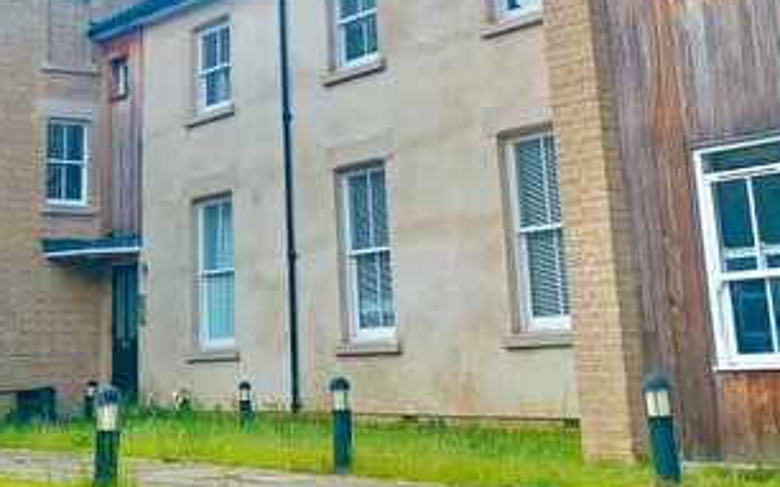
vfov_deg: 20.0
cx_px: 148
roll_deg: +1.2
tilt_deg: +15.6
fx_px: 1339
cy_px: 1
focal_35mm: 63
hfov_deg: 31.6
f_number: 1.8
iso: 25
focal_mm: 4.25
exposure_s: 1/1427
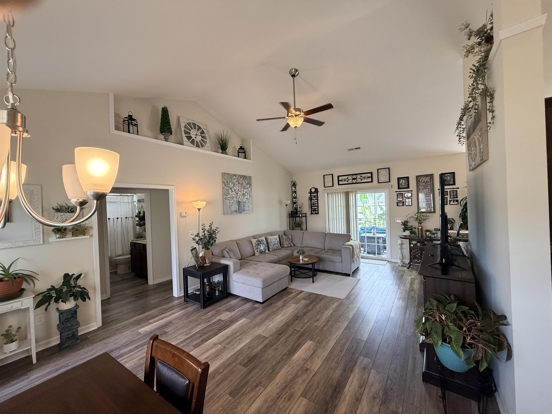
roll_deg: +2.4
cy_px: 207
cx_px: 276
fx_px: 223
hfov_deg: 102.1
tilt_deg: +0.8
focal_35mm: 14
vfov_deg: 85.7
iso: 250
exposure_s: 1/120
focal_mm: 2.22
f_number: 2.2
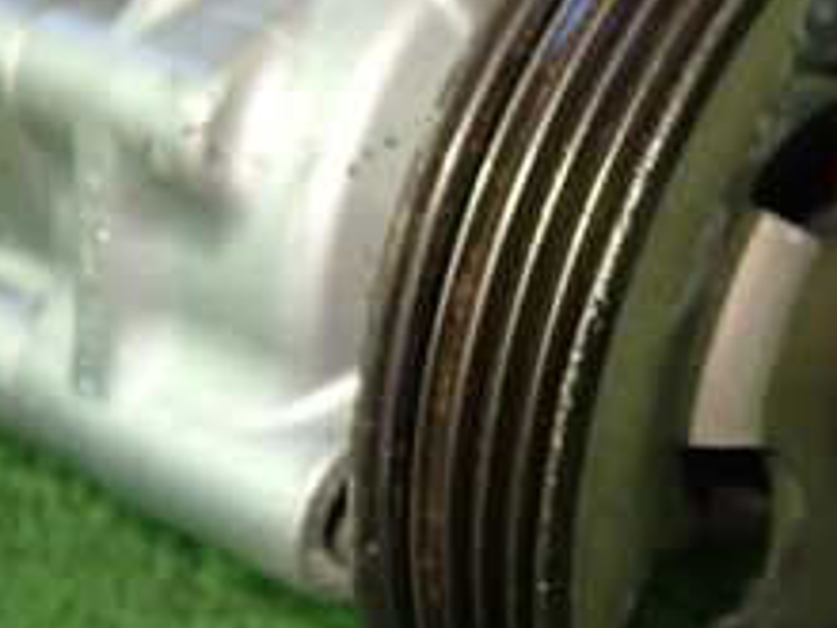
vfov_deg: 17.9
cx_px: 613
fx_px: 1983
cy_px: 217
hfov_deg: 23.6
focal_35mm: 82
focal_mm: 5.4
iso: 400
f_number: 2.3
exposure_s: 1/30
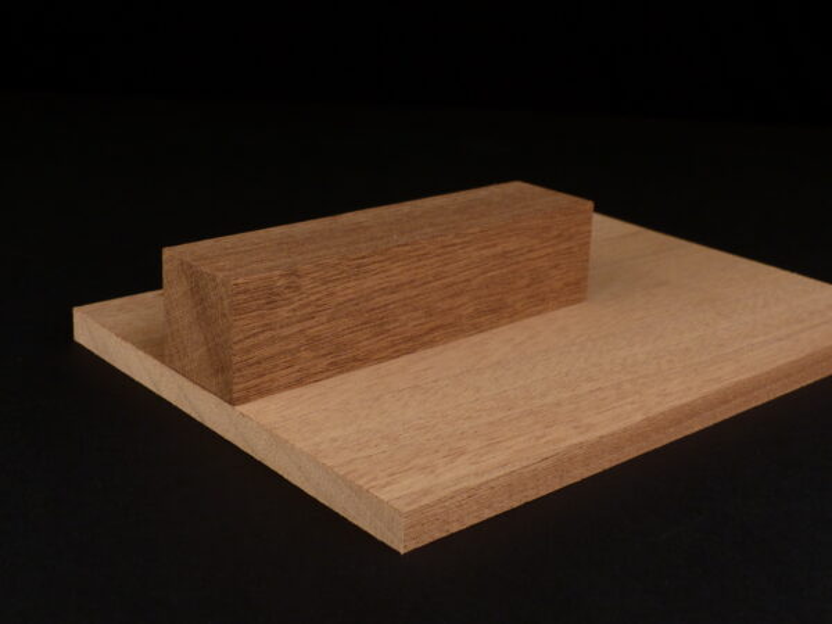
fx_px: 1202
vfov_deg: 29.1
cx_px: 416
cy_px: 312
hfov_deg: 38.2
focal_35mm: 50
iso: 200
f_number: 3.5
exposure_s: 1/40
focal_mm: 9.1
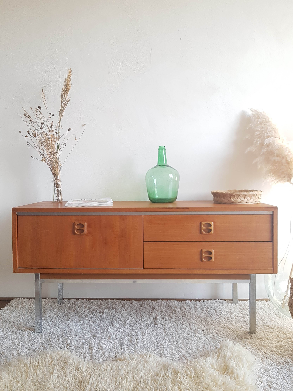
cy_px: 196
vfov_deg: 67.3
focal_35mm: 26
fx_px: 293
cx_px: 146
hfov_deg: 53.1
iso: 80
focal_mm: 4.2
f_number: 1.7
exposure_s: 1/100
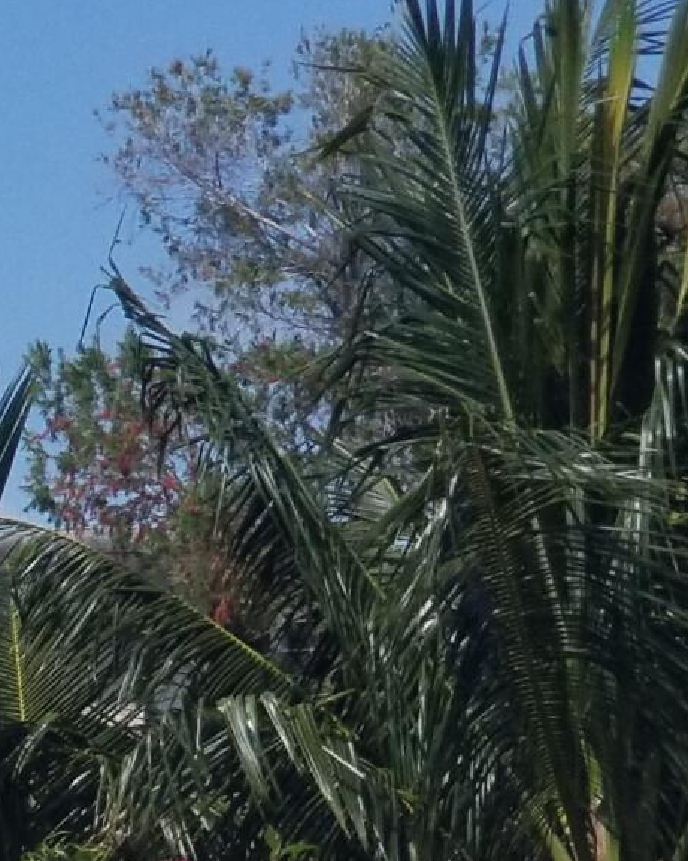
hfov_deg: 5.6
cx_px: -1003
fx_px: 6725
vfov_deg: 7.3
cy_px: 1112
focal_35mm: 264
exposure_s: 1/1348
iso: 25
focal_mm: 6
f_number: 2.4
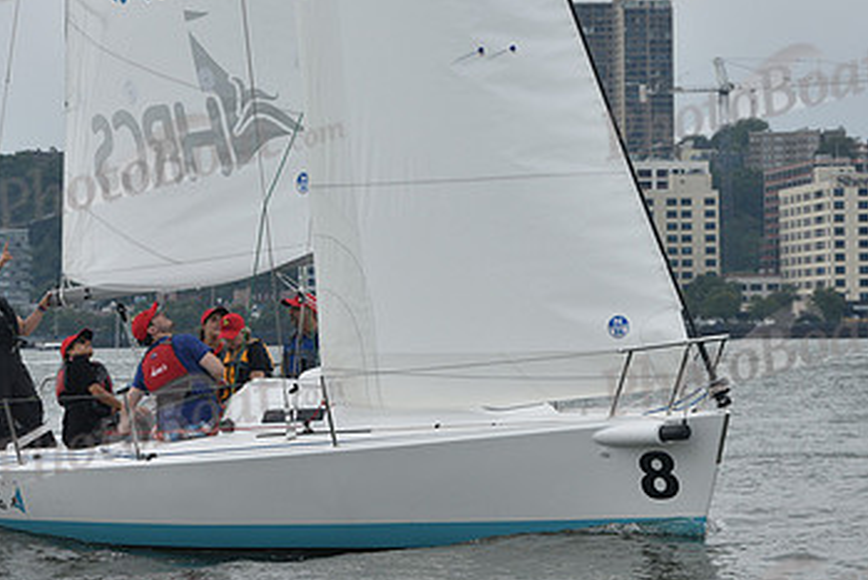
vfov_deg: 7.4
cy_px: 260
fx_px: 4486
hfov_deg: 11.1
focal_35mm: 186
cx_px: 475
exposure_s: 1/800
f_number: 9
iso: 400
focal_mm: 112
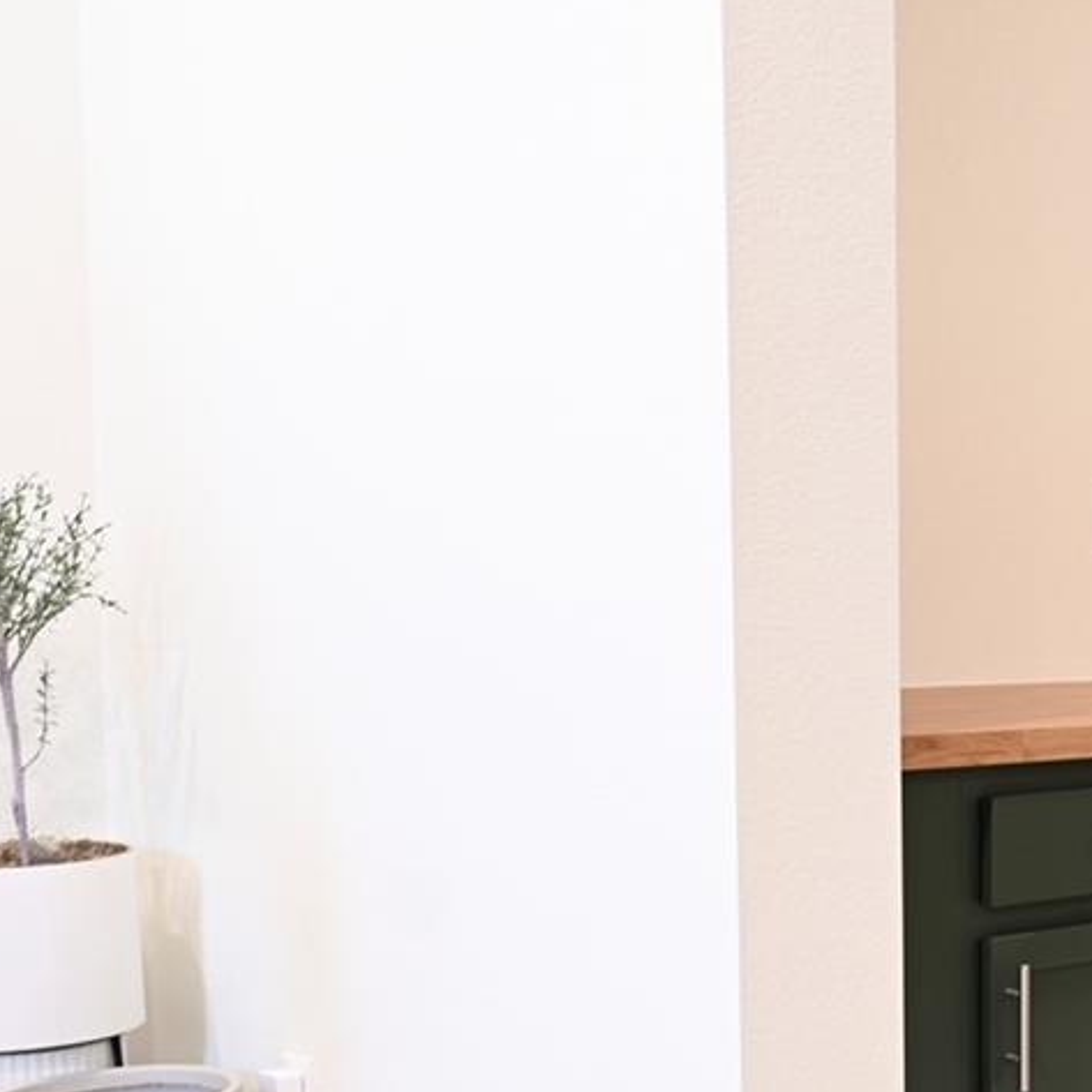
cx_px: 1293
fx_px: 2463
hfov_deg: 23.0
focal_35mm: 69
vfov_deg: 24.8
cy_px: 796
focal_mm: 24
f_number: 4
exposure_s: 1/2
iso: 64
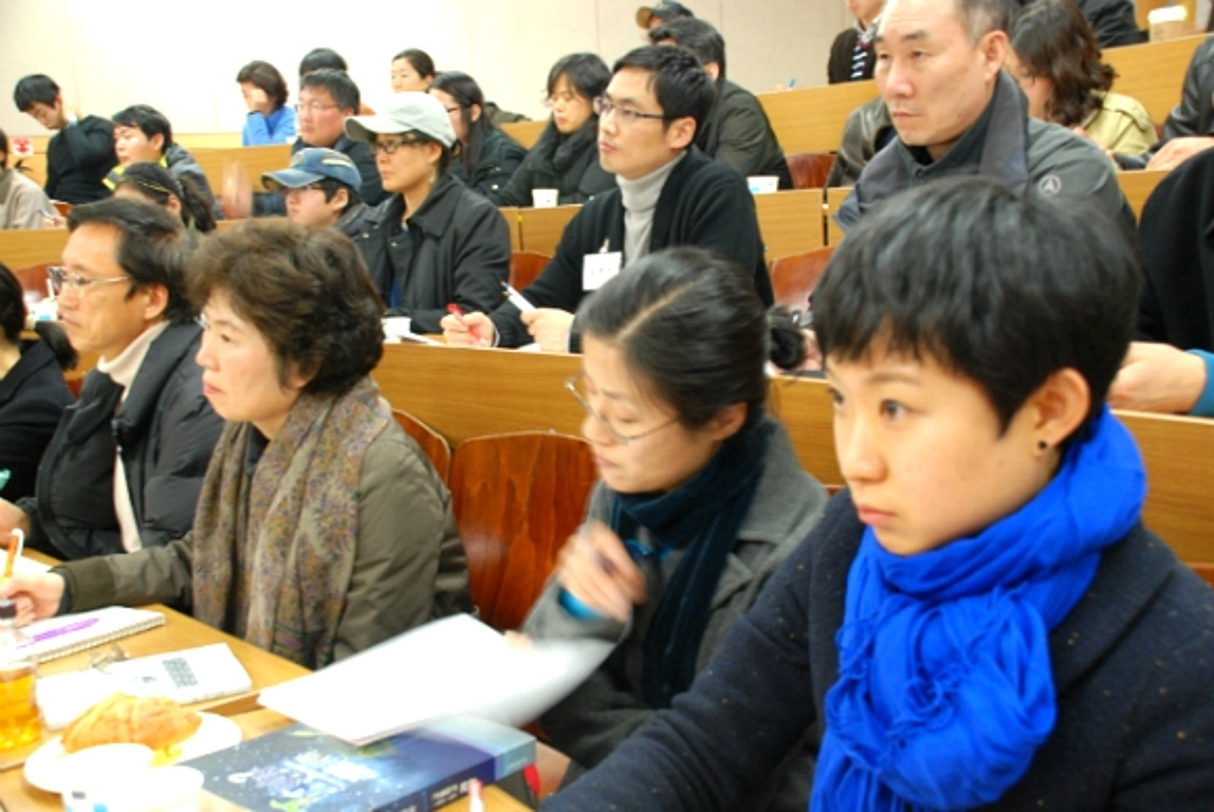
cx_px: 607
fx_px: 1215
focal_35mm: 36
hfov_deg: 53.1
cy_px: 406
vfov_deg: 37.0
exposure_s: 1/5
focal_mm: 24
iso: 400
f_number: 4
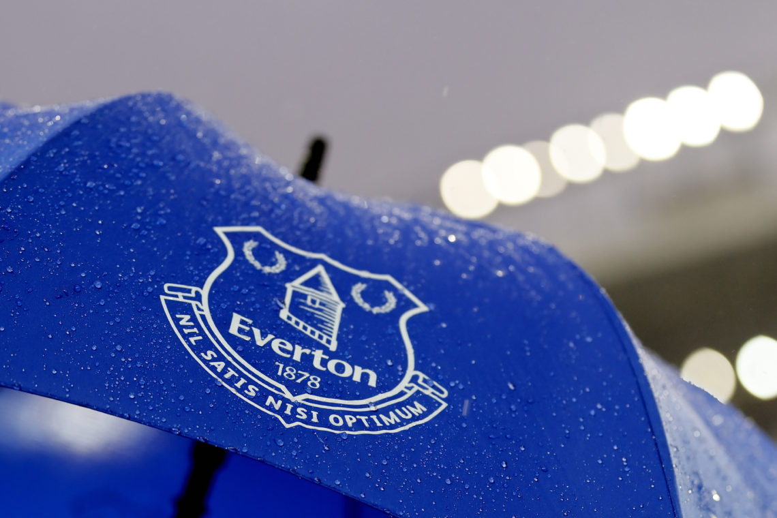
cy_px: 259
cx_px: 388
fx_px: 2050
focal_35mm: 95
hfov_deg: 21.5
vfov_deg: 14.4
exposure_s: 1/800
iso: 1000
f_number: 2.8
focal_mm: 95
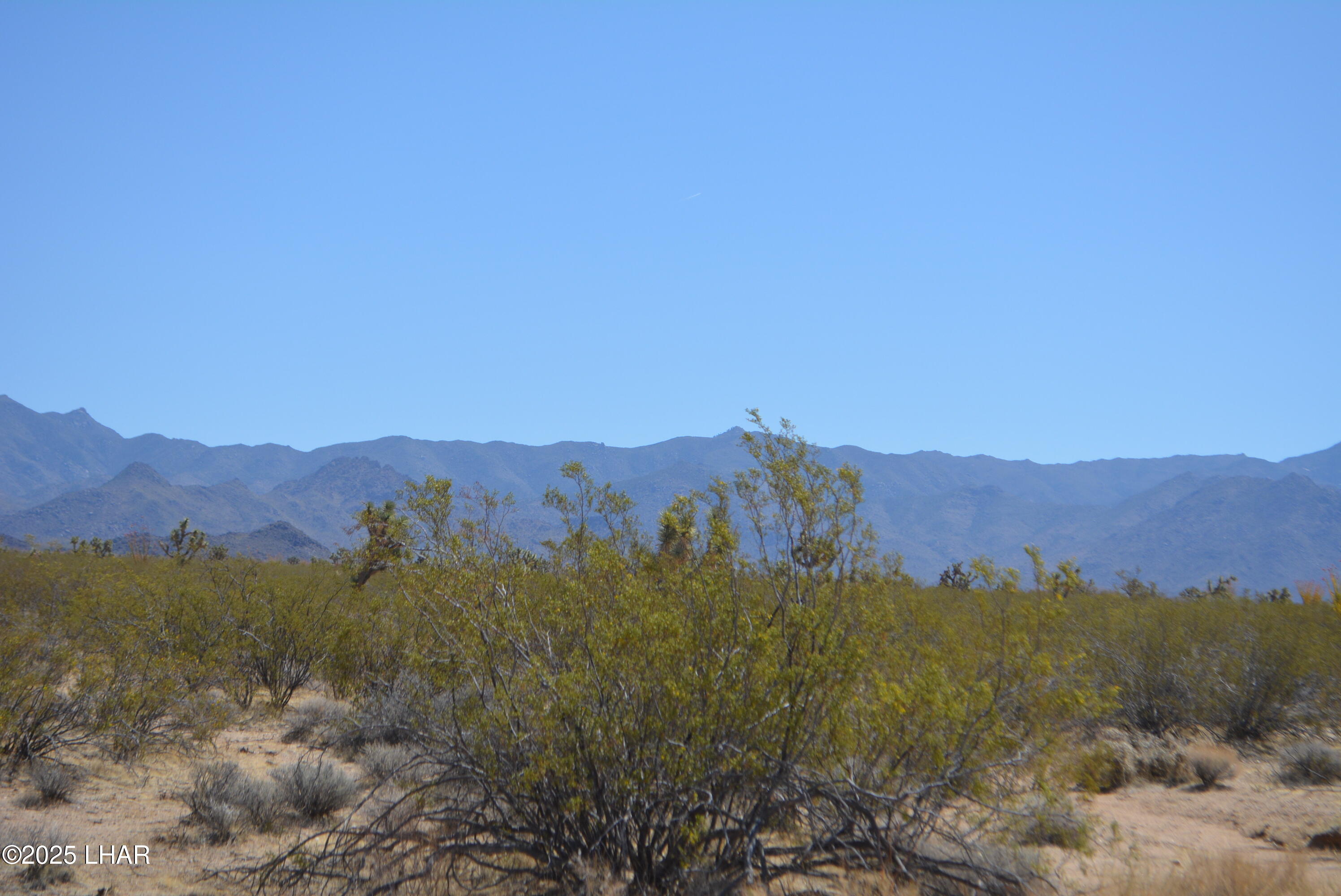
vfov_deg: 16.6
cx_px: 670
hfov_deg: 24.6
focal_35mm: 82
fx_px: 3075
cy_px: 448
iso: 400
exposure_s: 1/1600
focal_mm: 55
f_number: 7.1
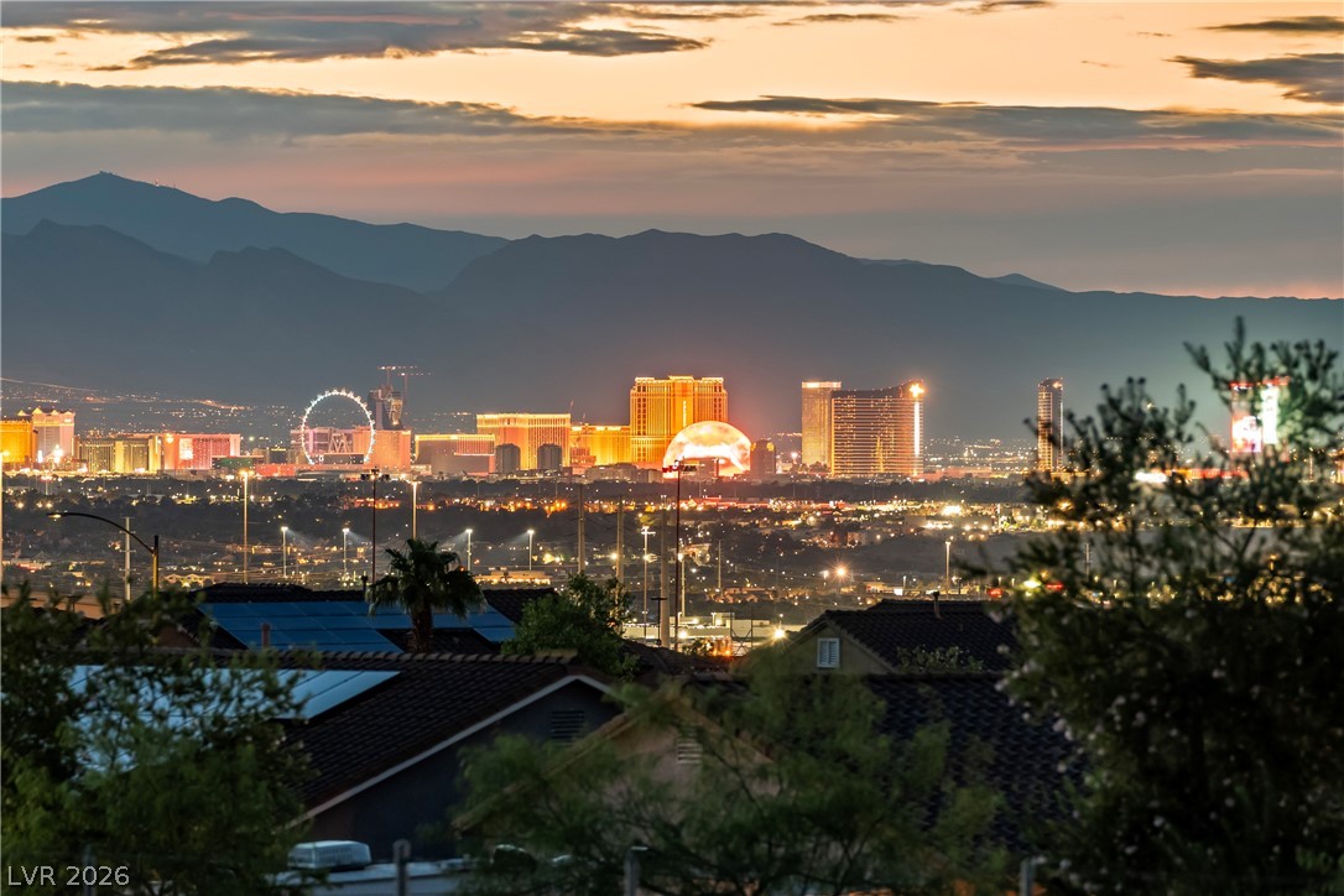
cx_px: 672
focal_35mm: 270
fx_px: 10079
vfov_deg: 5.1
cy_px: 448
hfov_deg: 7.6
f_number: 4
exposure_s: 1/30
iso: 400
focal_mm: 180
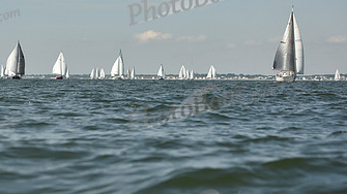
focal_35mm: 127
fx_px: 1168
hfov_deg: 16.8
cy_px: 67
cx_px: 75
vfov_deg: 9.5
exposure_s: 1/8000
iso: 320
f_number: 3.5
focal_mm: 70
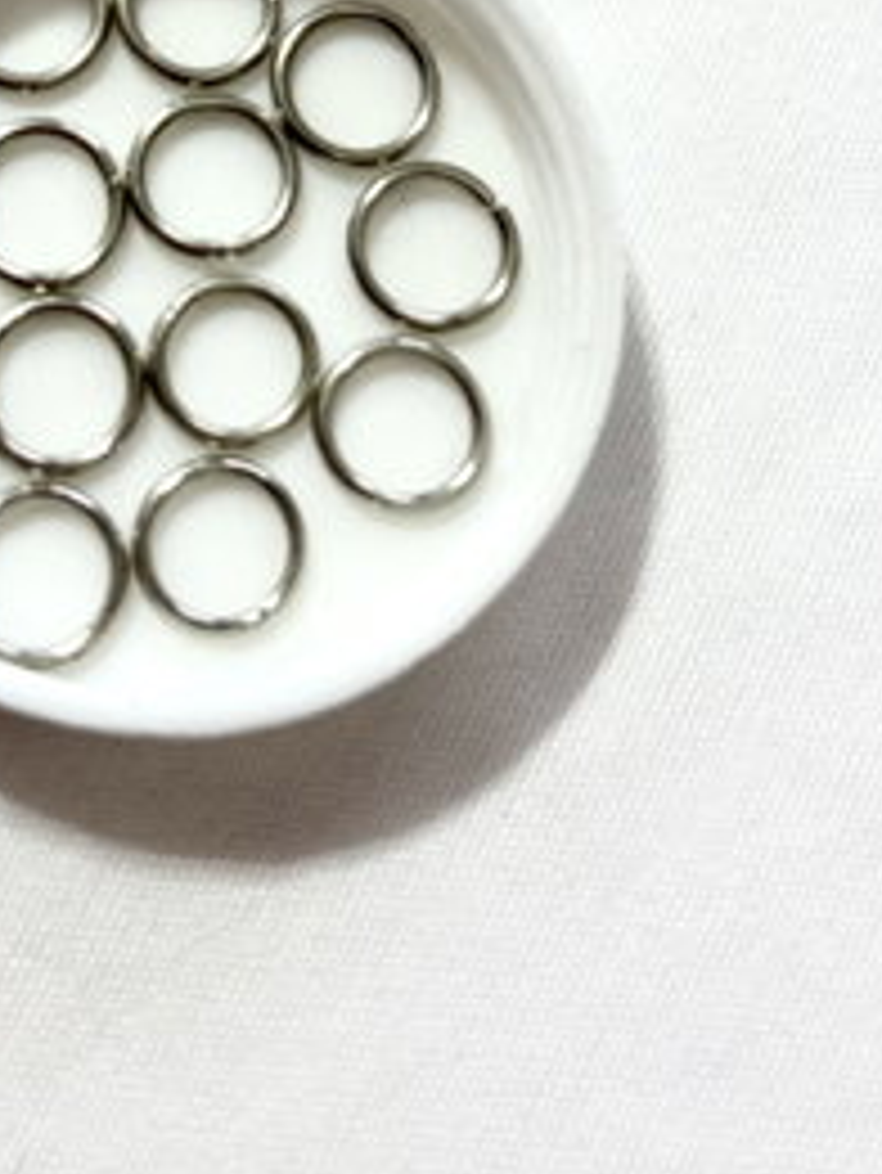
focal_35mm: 53
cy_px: 218
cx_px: 194
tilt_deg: -76.5
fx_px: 1799
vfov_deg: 34.9
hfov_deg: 27.1
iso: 80
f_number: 1.6
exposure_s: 1/50
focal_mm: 5.96
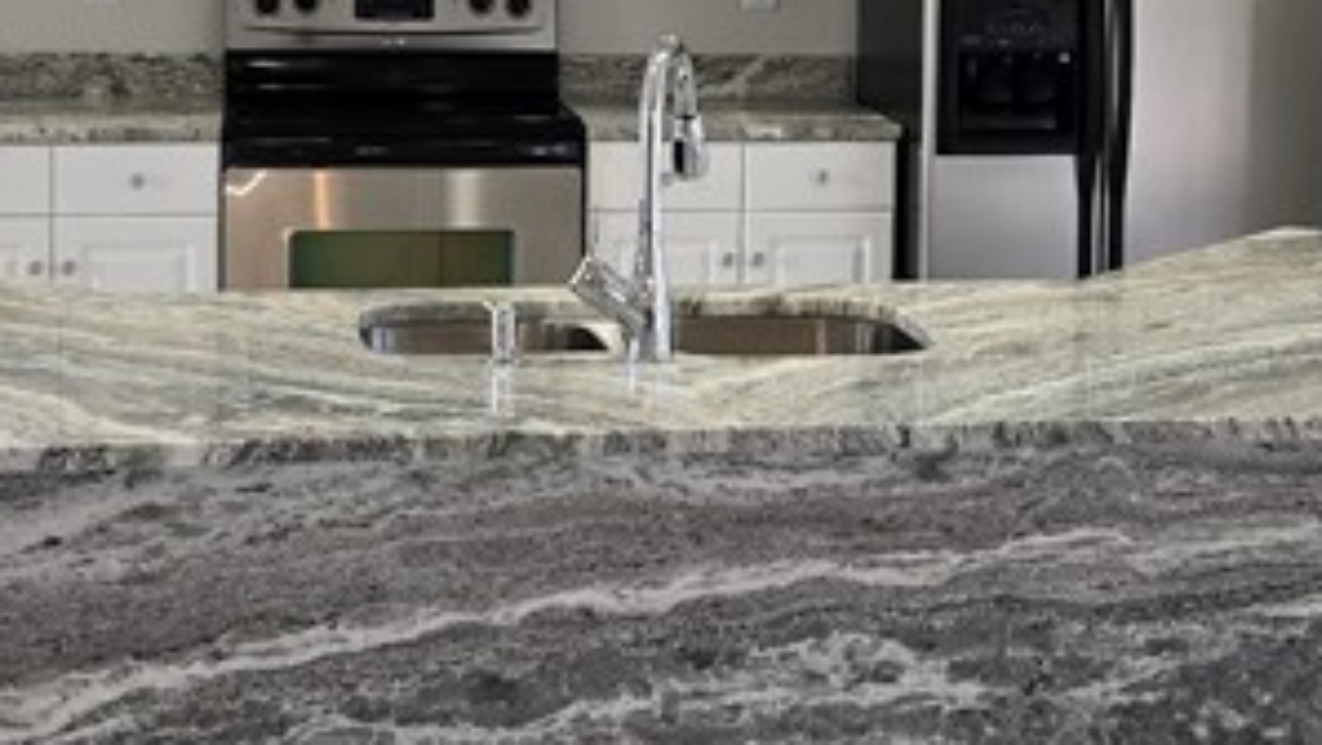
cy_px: 93
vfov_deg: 14.0
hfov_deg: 24.7
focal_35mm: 86
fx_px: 3016
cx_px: 799
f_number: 1.8
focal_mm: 5.4
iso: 50
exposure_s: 1/60
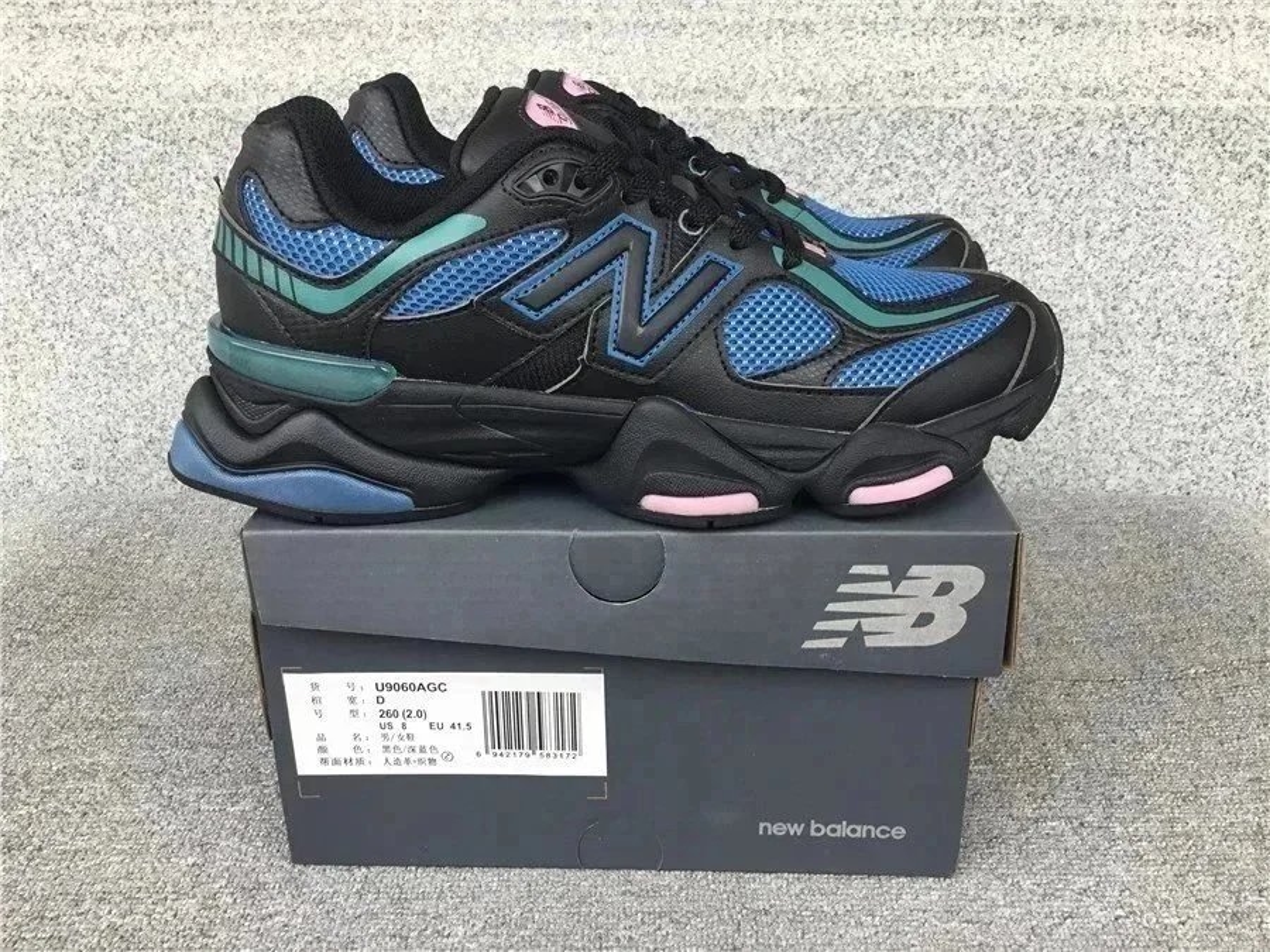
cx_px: 635
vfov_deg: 45.4
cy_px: 476
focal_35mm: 31
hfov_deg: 58.4
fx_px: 1137
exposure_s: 1/100
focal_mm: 3.3
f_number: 2.4
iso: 25
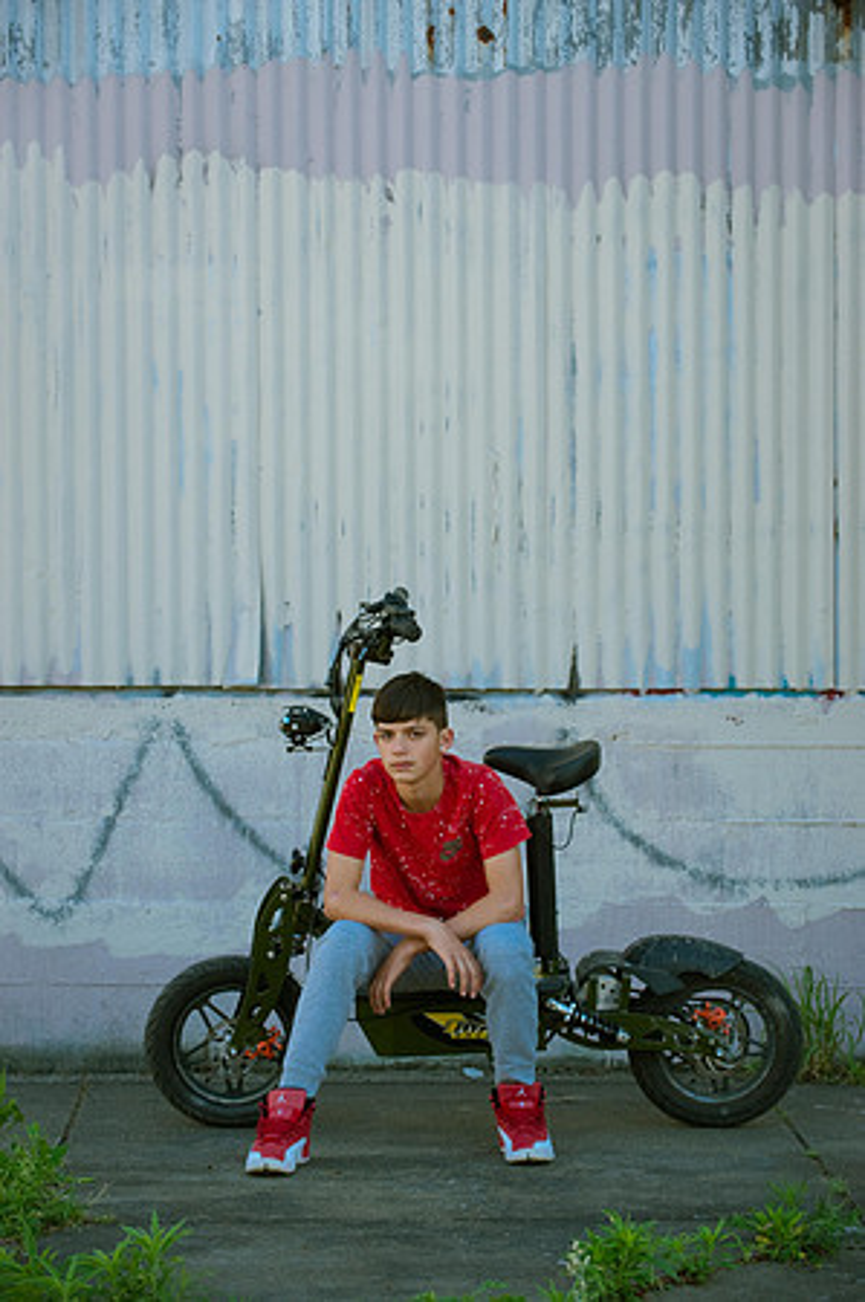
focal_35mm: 105
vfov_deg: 19.5
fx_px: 3793
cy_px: 651
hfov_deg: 13.0
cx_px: 432
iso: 320
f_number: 5.6
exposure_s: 1/200
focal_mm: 105
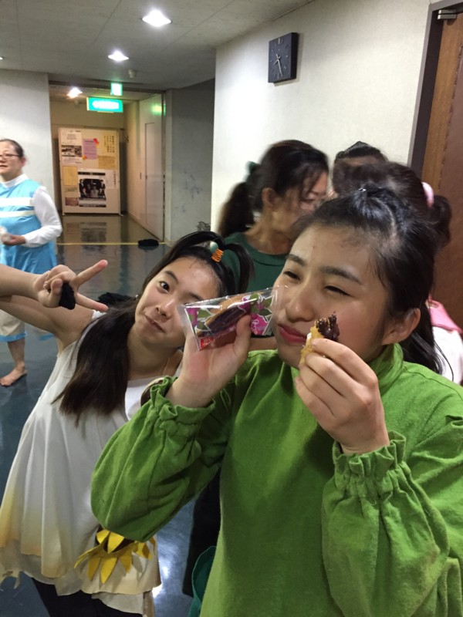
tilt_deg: -16.2
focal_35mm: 29
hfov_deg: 48.2
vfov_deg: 61.7
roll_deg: -2.2
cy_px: 308
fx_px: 517
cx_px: 232
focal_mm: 4.15
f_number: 2.2
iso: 250
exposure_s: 1/15
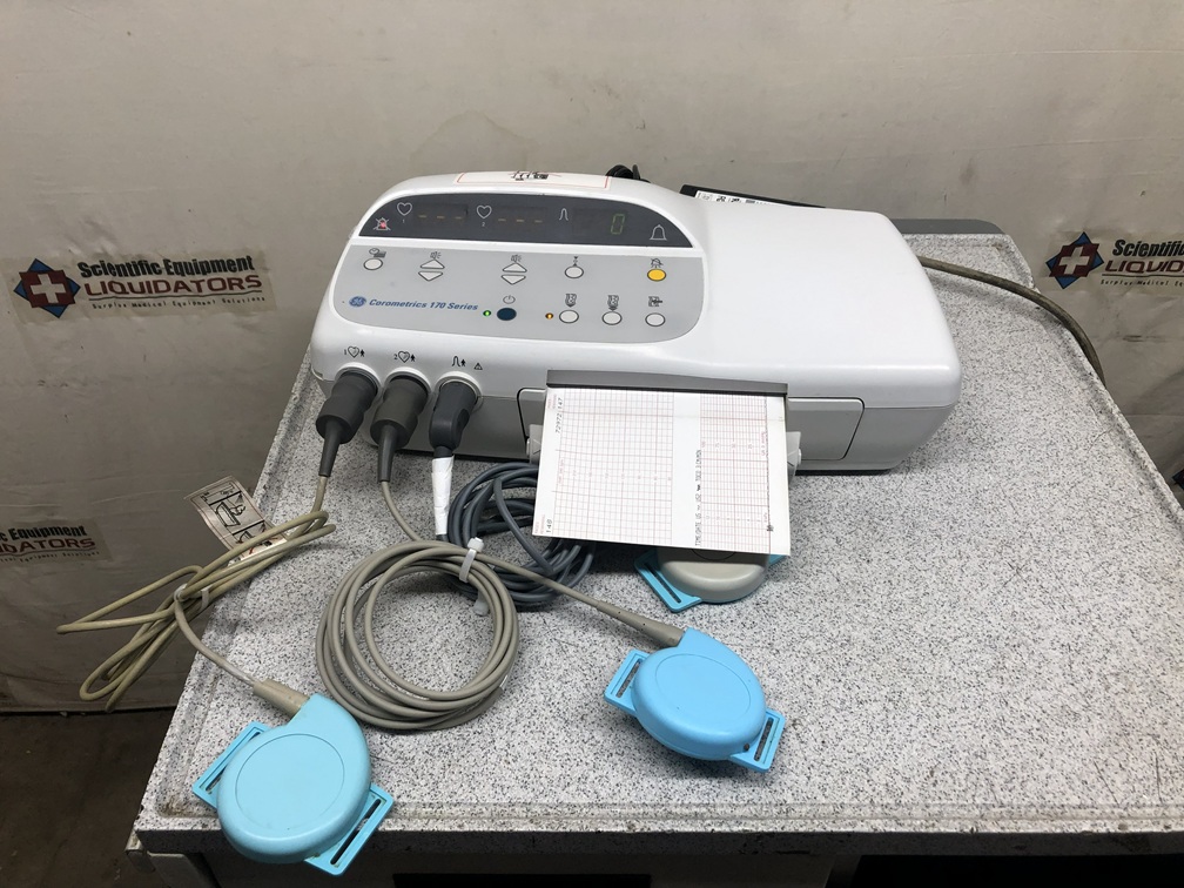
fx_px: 958
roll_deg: -0.7
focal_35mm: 28
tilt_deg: -40.1
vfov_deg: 49.7
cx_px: 592
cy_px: 444
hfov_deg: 63.4
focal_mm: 3.99
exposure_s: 1/120
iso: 64
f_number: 1.8
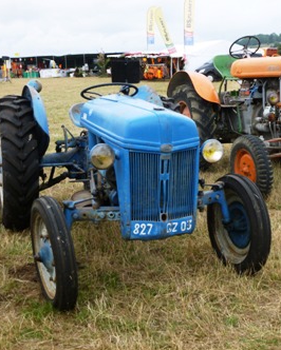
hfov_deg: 27.8
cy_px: 176
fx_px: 561
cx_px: 209
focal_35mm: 54
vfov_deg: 34.7
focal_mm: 7.4
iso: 100
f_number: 3.8
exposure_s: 1/250
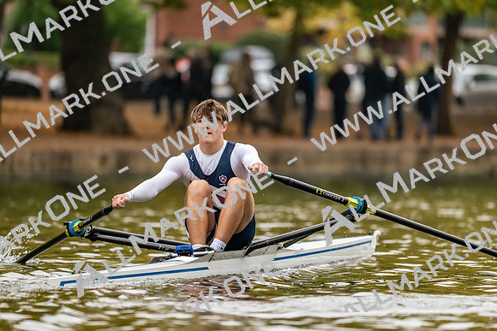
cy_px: 166
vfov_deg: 3.4
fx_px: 5523
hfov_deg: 5.2
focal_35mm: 400
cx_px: 248
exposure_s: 1/2500
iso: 2500
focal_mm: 400
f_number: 4.5
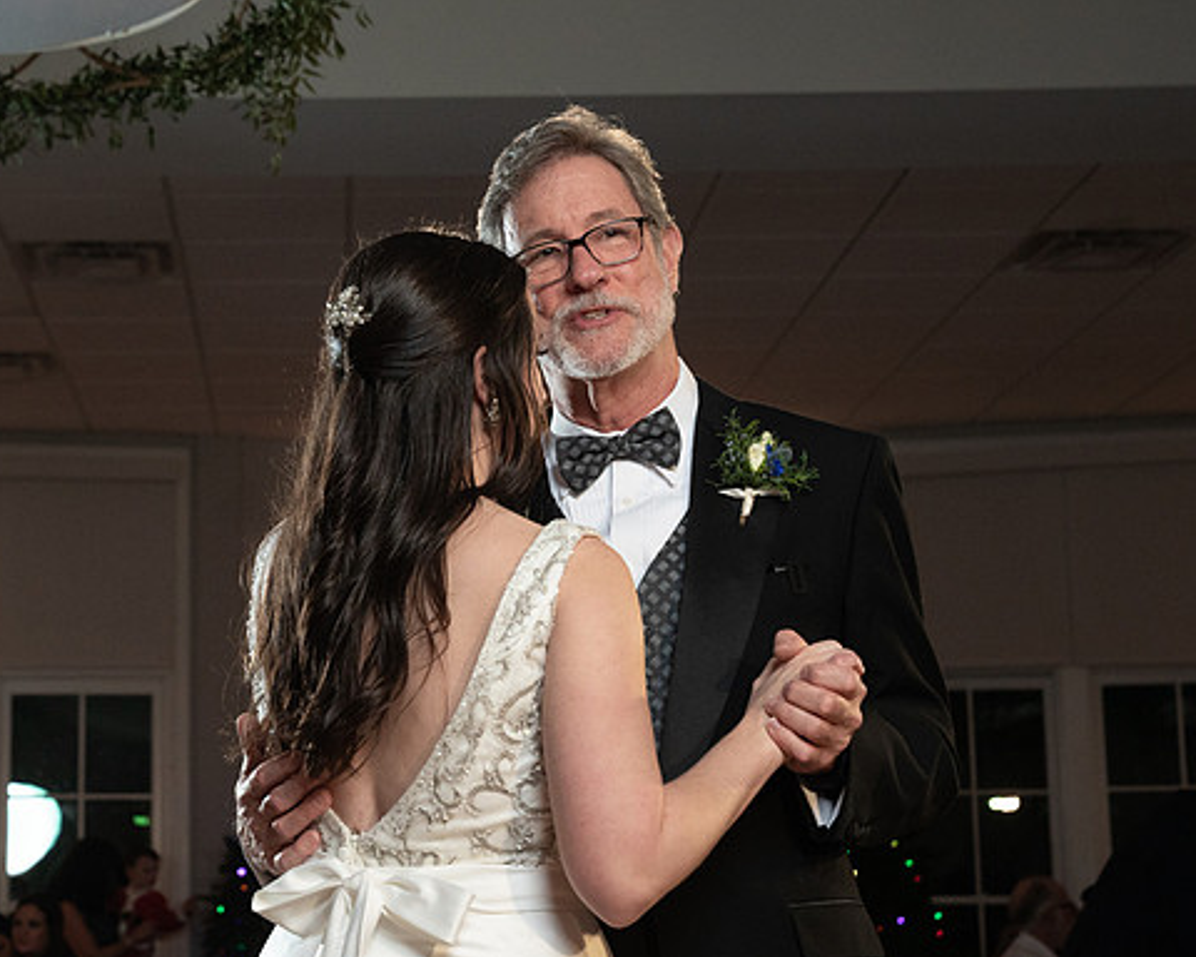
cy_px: 560
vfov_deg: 19.4
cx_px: 367
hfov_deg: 24.0
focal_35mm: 79
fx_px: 2796
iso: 2000
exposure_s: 1/200
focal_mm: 57
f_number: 5.6
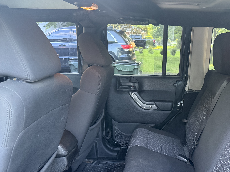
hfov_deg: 53.0
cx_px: 153
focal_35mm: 34
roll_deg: -2.4
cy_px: 114
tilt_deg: -18.7
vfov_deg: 41.3
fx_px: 226
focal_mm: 6.76
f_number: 1.78
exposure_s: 1/60
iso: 640
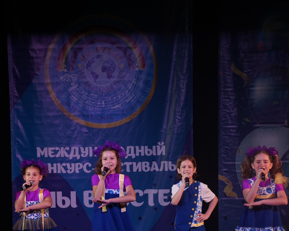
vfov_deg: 8.6
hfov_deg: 10.8
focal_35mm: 179
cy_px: 182
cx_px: 144
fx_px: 1531
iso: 2000
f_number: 5
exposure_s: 1/400
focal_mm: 127
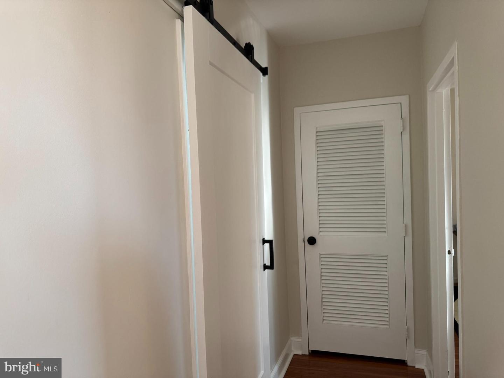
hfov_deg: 71.6
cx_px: 252
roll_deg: +2.9
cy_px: 189
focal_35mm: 24
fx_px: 349
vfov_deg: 56.8
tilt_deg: -2.0
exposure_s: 1/120
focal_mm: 6.76
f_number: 1.78
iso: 160
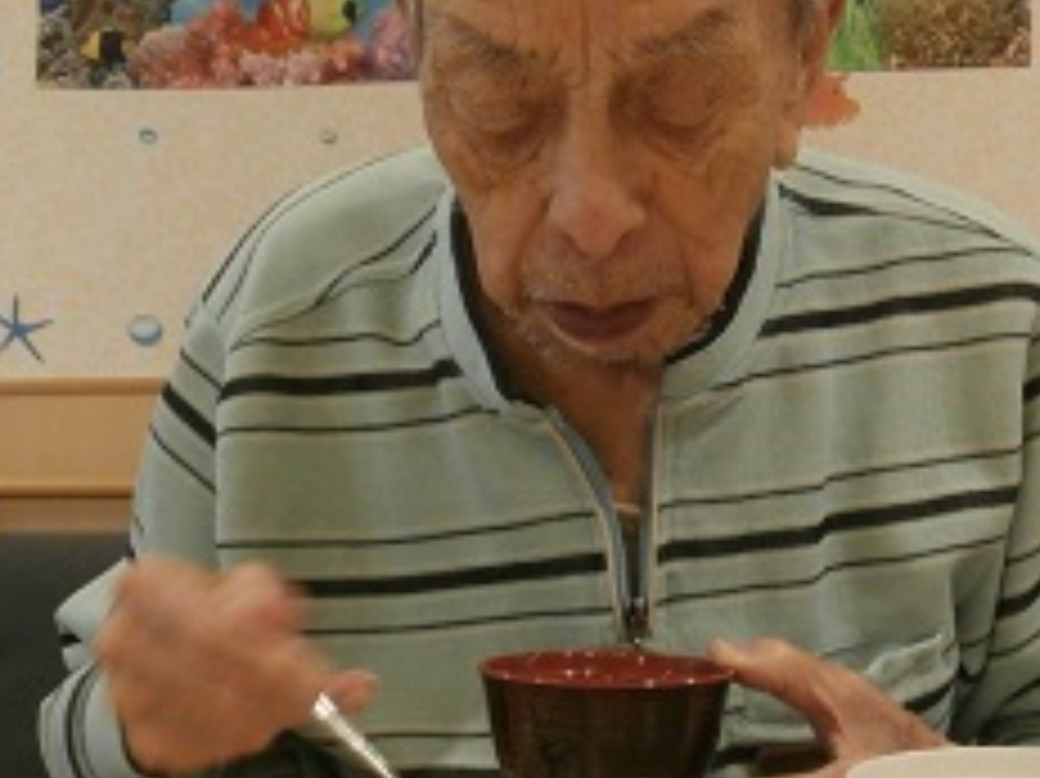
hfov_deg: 25.7
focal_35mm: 76
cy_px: 472
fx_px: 2282
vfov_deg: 19.3
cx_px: 552
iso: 400
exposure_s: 1/30
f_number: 3.9
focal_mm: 6.67
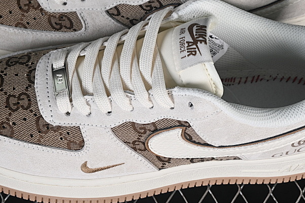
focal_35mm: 135
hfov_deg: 15.2
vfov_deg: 10.1
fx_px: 1144
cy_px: 32
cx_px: 152
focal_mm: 50
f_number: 7.1
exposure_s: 1/80
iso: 160
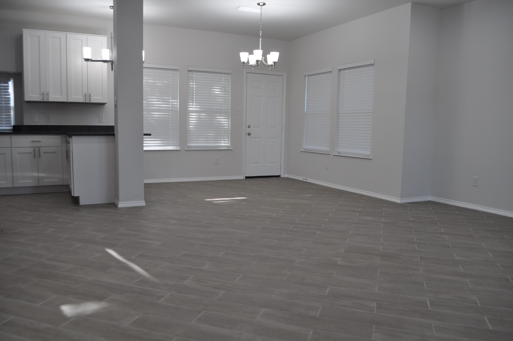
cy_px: 170
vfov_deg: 47.8
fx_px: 384
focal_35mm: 27
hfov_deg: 67.4
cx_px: 256
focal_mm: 18
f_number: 5
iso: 400
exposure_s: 1/100
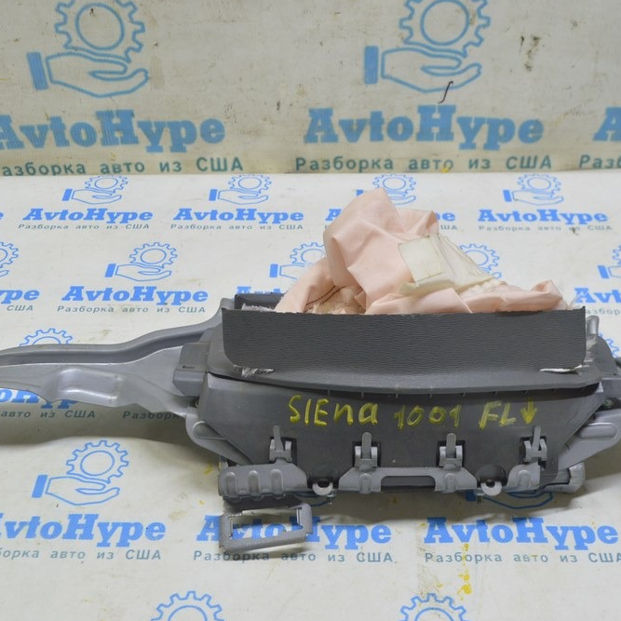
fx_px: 873
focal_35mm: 43
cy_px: 311
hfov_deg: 39.2
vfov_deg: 39.2
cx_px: 305
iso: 400
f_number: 5.6
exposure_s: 1/20
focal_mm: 22
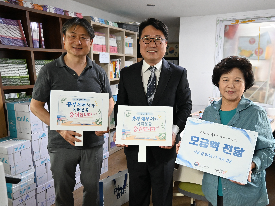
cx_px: 158
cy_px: 116
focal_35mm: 30
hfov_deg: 59.7
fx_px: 238
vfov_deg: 46.7
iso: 2500
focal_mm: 16
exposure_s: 1/125
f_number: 3.5
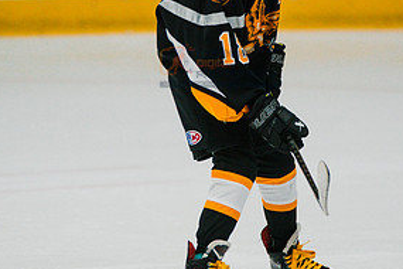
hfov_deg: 3.9
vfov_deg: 2.6
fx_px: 5955
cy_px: 66
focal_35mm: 532
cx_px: 221
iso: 3200
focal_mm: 261
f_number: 3.2
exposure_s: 1/1600
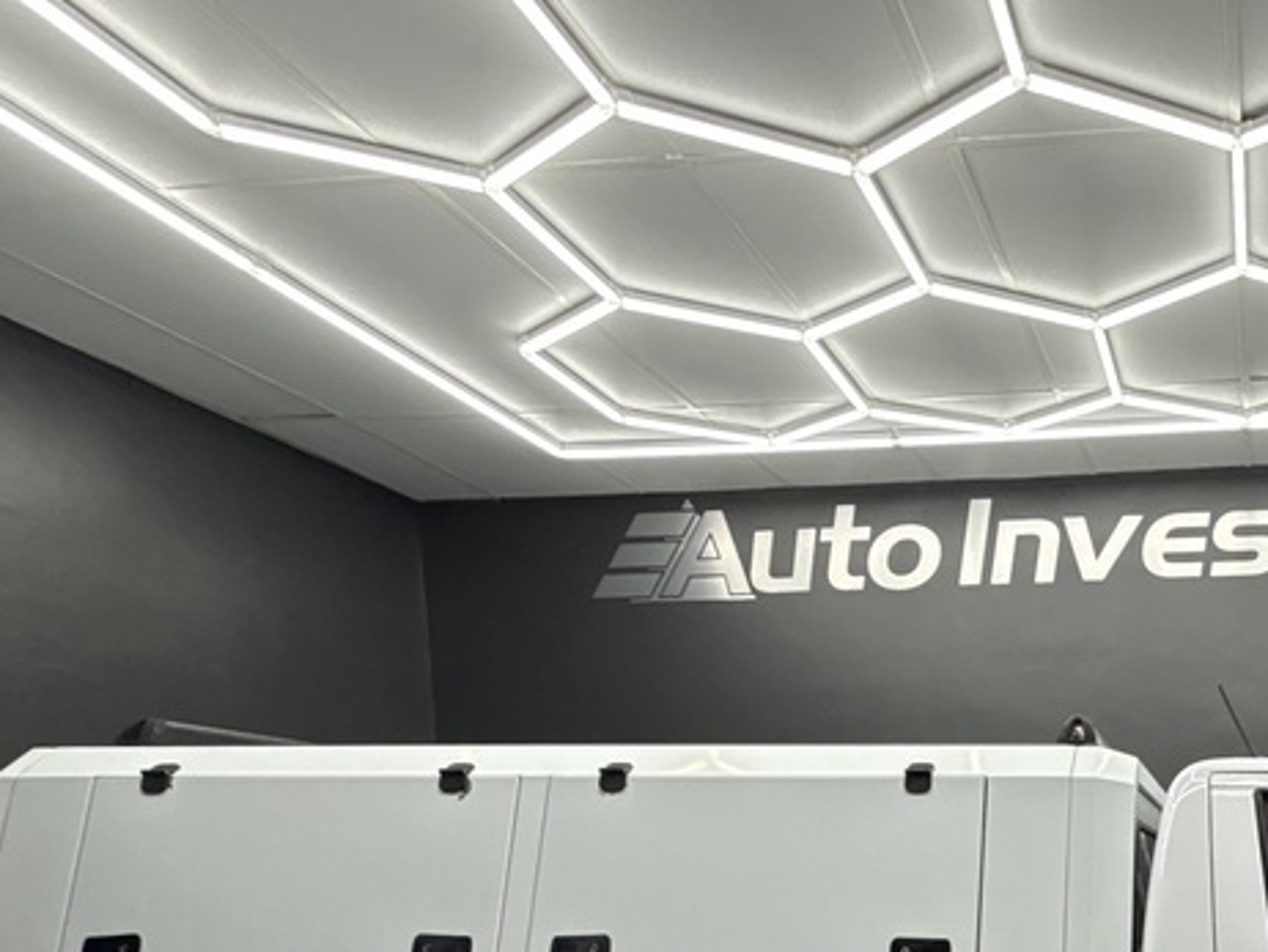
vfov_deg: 39.2
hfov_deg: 49.7
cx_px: 1210
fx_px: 1136
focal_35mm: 31
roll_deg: +1.2
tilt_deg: -3.8
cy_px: 988
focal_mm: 2.22
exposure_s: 1/99
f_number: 2.2
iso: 100
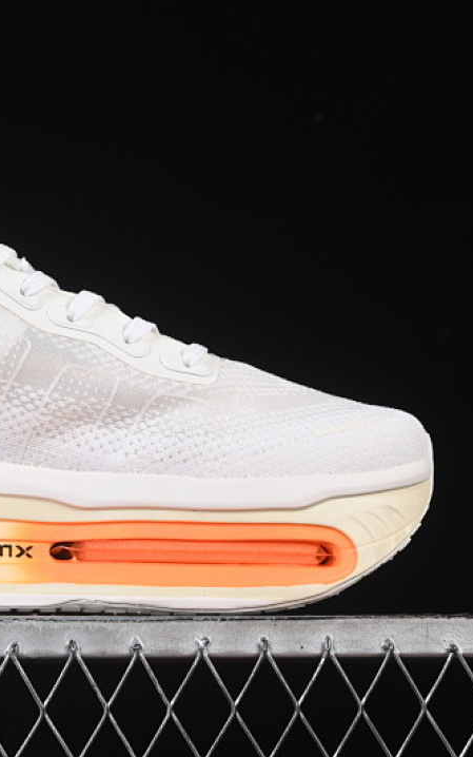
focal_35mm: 115
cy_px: 378
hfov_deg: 11.3
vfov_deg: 18.1
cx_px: 20
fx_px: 2371
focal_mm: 50
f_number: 8
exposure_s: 1/100
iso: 160
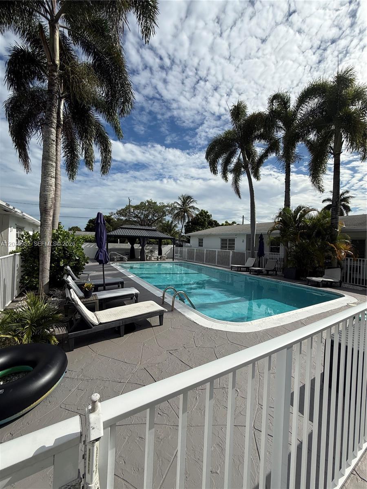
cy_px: 244
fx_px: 198
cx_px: 184
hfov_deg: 85.7
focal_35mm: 14
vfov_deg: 102.1
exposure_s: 1/4762
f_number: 2.2
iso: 50
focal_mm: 2.22
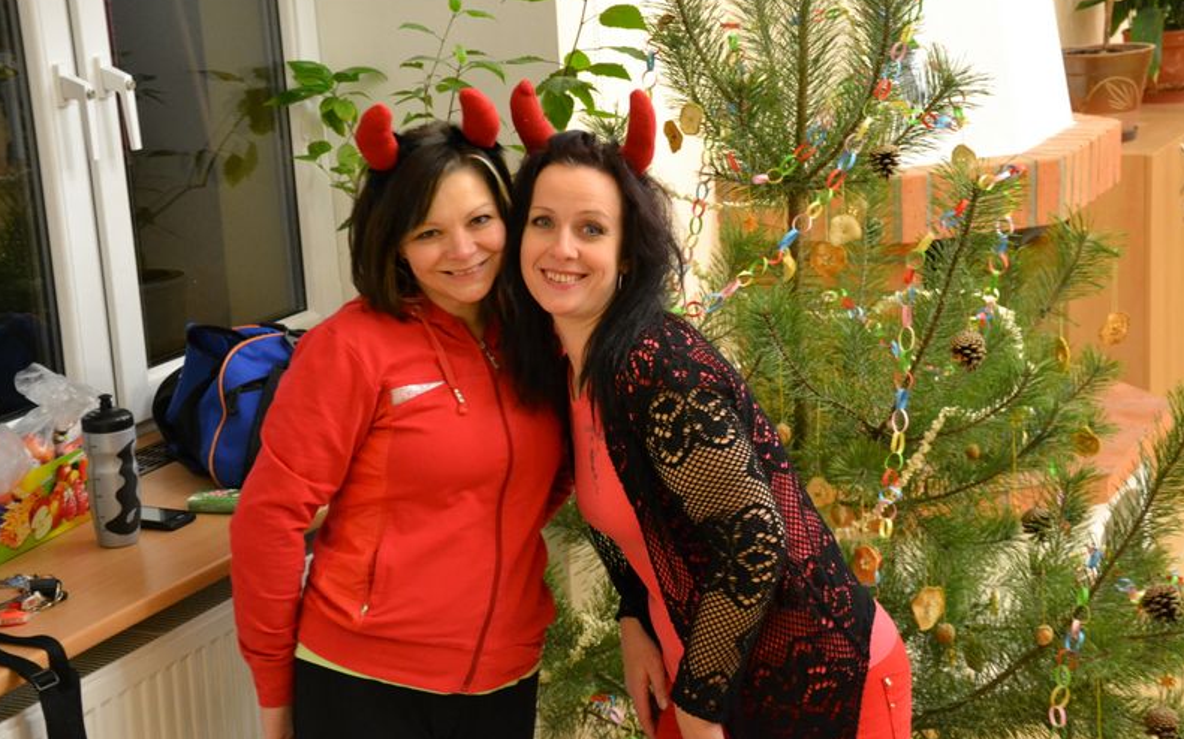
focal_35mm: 65
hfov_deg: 31.5
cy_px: 353
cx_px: 591
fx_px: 2097
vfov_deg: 20.0
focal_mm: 42
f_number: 4.8
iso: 2500
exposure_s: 1/15
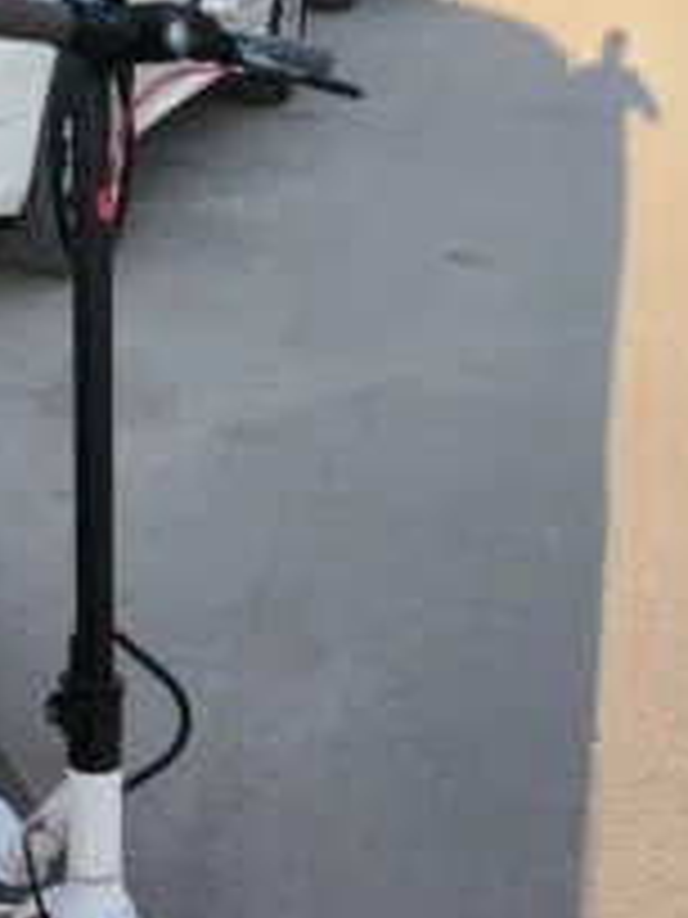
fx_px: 1299
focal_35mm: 49
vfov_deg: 38.9
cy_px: 490
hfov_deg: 29.6
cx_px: 270
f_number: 1.7
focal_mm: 4.71
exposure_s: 1/554
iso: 50
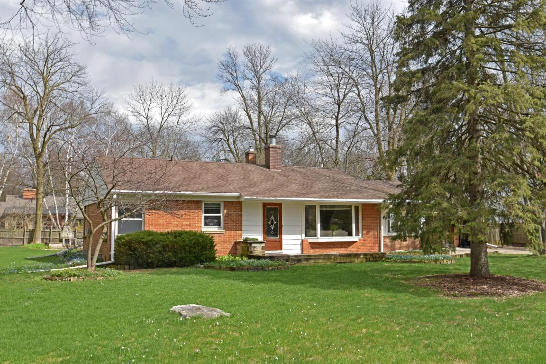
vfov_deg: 40.0
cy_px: 182
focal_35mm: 33
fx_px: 500
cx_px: 273
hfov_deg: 57.2
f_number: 8
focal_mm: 22
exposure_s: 1/500
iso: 220
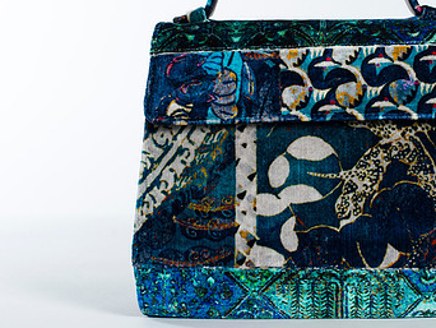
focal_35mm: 93
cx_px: 284
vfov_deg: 15.9
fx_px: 1172
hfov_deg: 21.0
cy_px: 107
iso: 200
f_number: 7.1
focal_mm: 50
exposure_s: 1/200
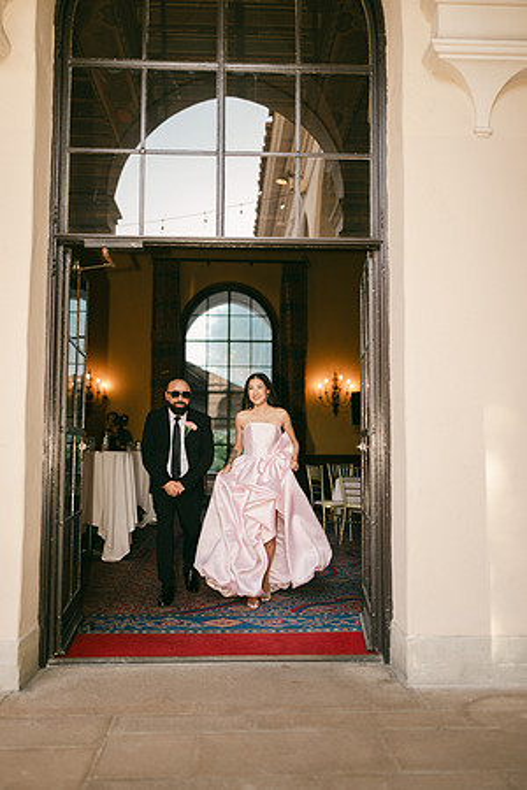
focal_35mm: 35
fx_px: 768
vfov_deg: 54.4
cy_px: 395
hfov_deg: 37.9
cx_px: 264
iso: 64
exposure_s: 1/125
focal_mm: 35
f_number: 1.2
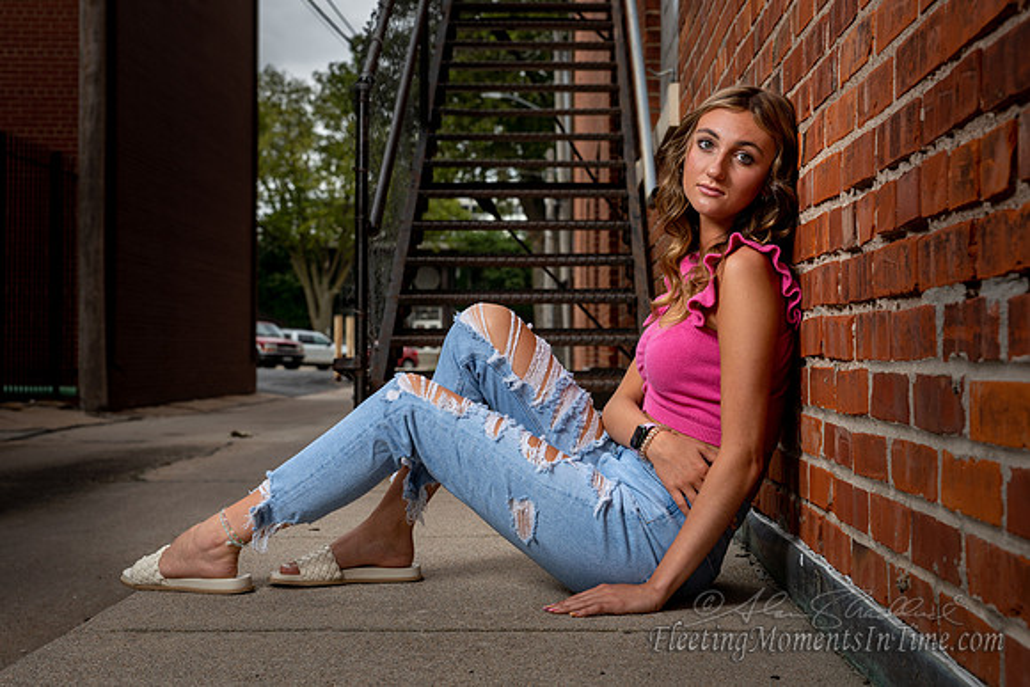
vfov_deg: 27.0
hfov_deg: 39.6
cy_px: 344
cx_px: 515
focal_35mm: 50
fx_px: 1431
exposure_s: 1/160
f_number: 6.3
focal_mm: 50
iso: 100
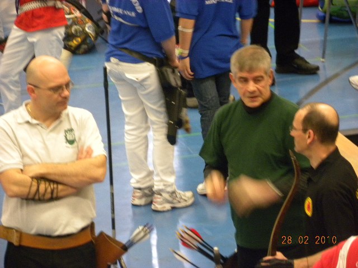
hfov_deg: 5.3
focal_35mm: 377
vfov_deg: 3.9
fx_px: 3899
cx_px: 179
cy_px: 134
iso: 400
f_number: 5
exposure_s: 1/13.6
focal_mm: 67.2
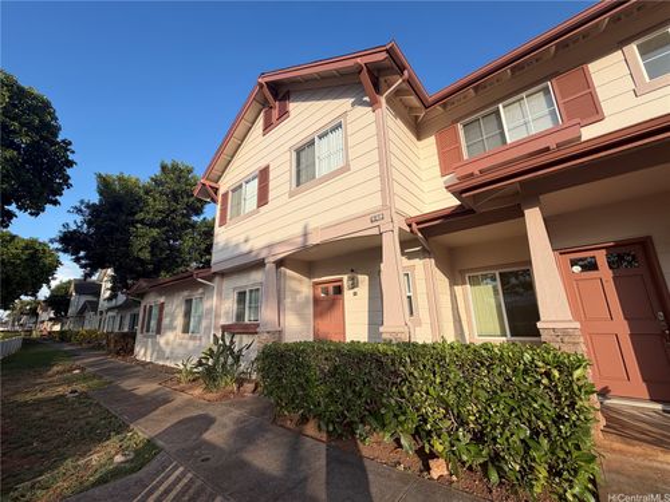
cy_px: 251
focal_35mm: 14
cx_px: 335
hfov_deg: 102.1
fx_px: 271
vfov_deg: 85.7
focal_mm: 2.22
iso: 32
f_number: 2.2
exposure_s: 1/770
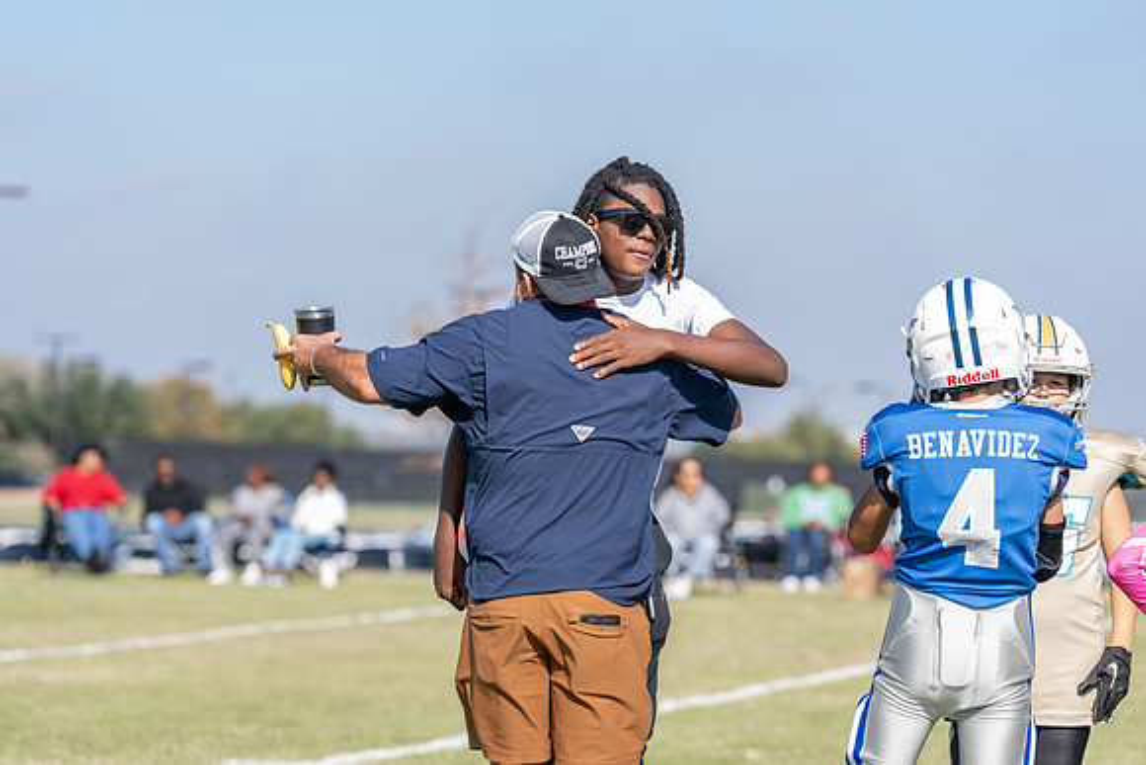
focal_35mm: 138
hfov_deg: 14.9
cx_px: 573
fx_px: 4394
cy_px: 382
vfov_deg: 9.9
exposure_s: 1/640
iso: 80
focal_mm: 138
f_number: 3.5
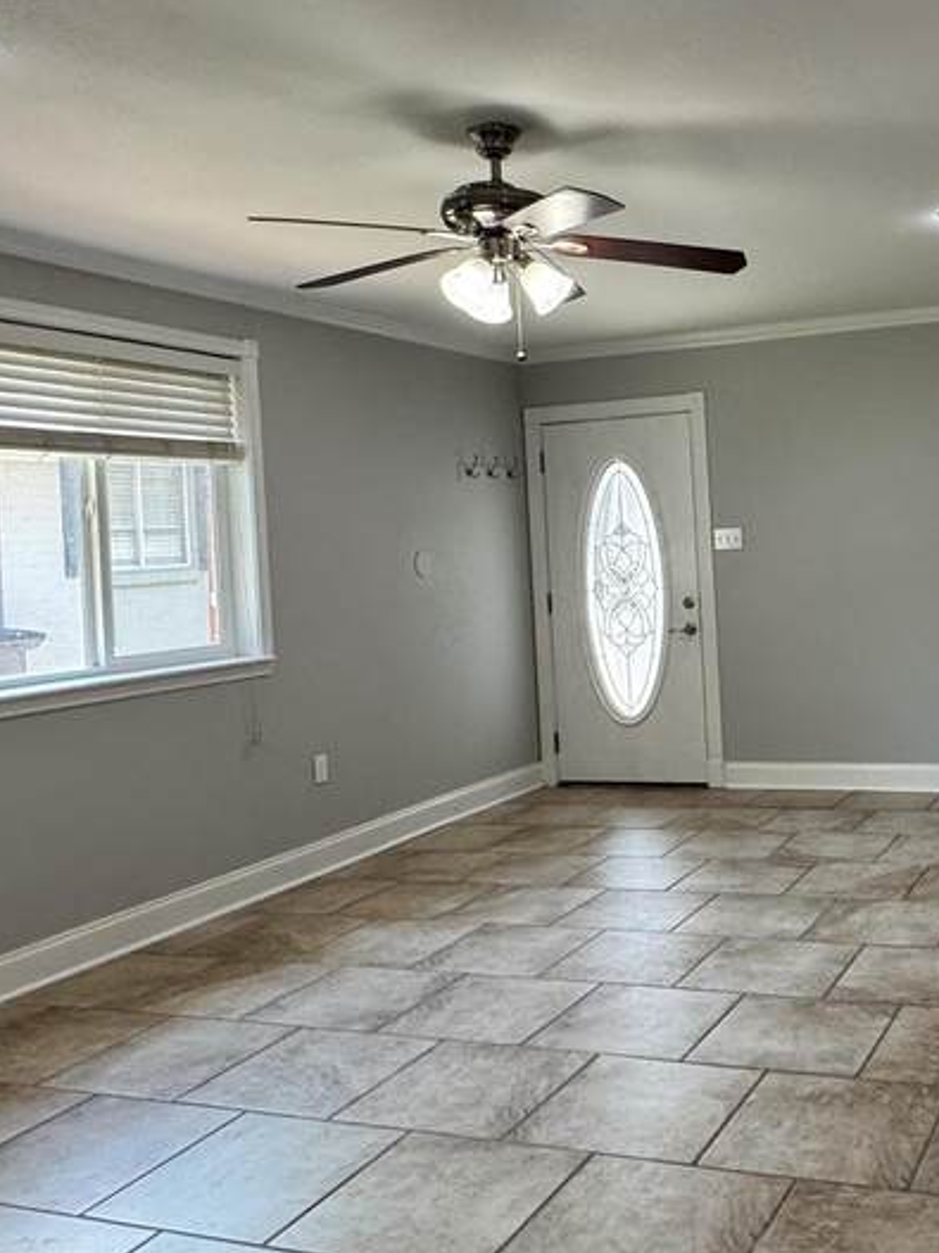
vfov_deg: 53.8
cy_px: 552
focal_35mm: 34
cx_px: 815
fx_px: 1230
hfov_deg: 39.3
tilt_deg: -1.2
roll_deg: +2.5
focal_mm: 2.22
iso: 200
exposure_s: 1/120
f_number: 2.2
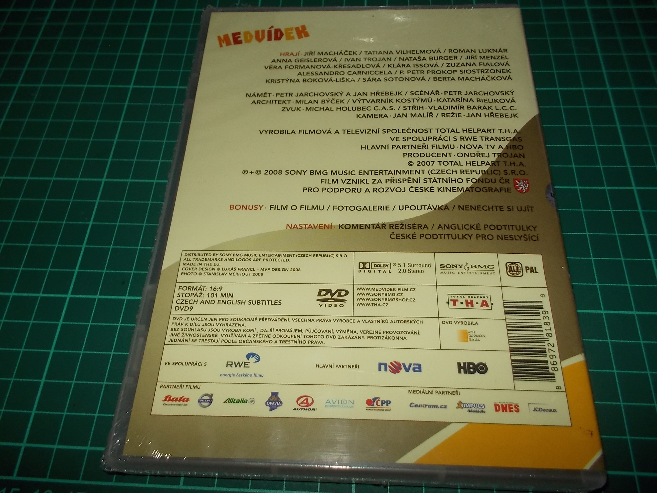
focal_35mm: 29
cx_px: 328
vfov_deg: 48.2
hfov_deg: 61.7
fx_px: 550
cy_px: 246
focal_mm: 4.1
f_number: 3.3
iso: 200
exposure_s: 1/30
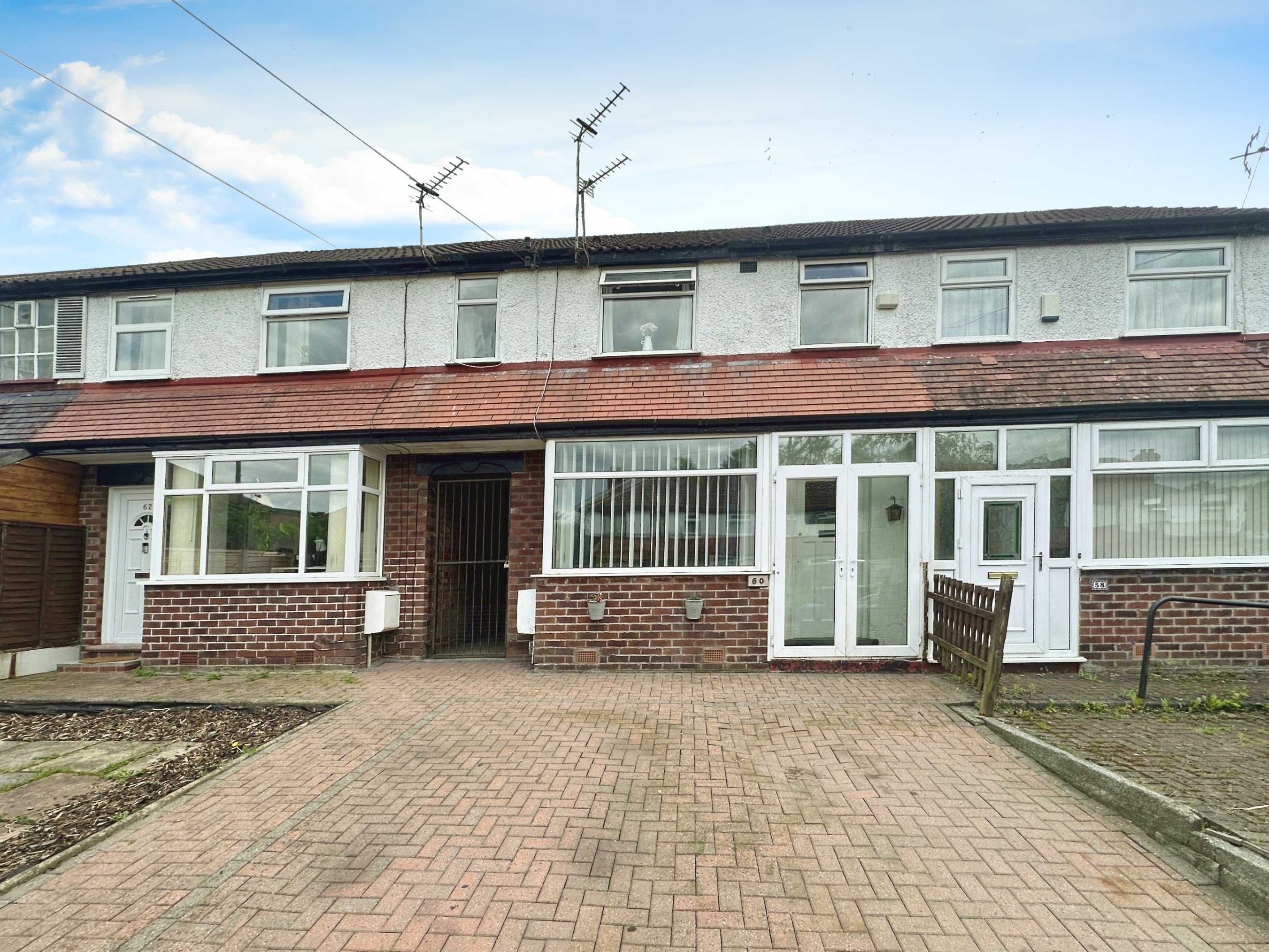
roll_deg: +0.9
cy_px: 480
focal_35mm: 15
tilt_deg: +3.2
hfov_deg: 98.2
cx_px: 625
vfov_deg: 81.8
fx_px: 550
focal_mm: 2.22
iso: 40
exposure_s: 1/729
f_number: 2.2
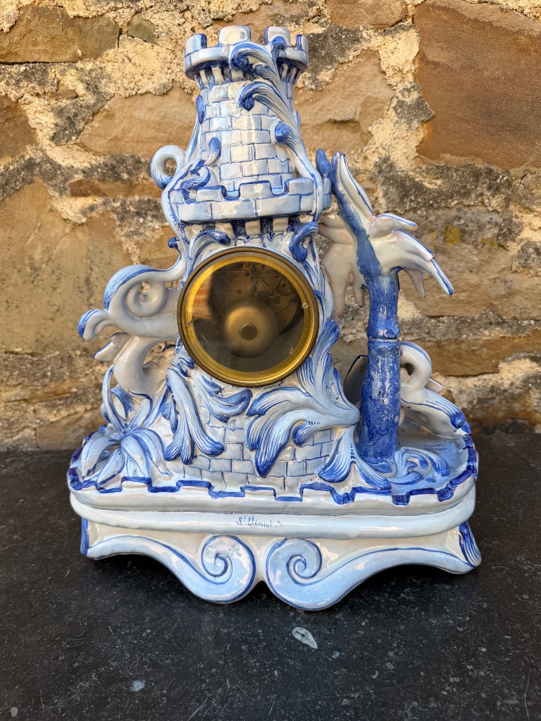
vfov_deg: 69.4
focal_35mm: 25
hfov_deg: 54.9
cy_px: 350
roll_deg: +1.7
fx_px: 521
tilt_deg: -15.8
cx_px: 264
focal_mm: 6.76
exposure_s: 1/488
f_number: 1.78
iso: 80
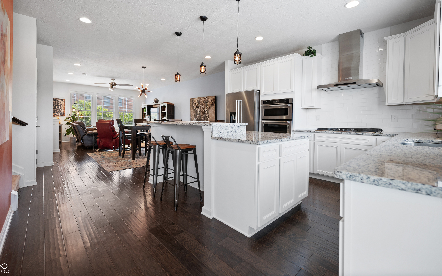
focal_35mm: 16
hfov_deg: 97.8
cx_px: 219
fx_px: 193
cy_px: 123
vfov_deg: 71.0
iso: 200
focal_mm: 15
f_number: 4
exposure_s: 1/15
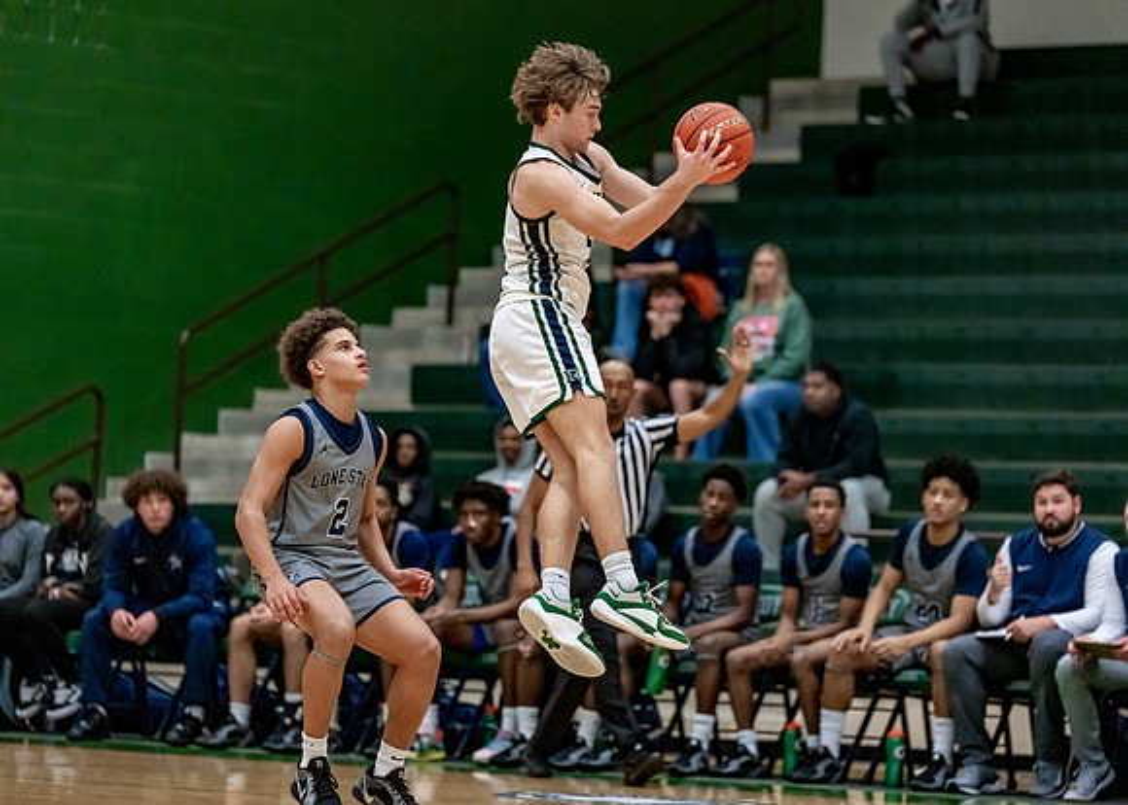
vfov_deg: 8.5
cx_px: 564
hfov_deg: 11.8
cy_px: 402
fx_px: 5445
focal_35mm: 170
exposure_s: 1/1000
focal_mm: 157
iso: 2500
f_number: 2.8
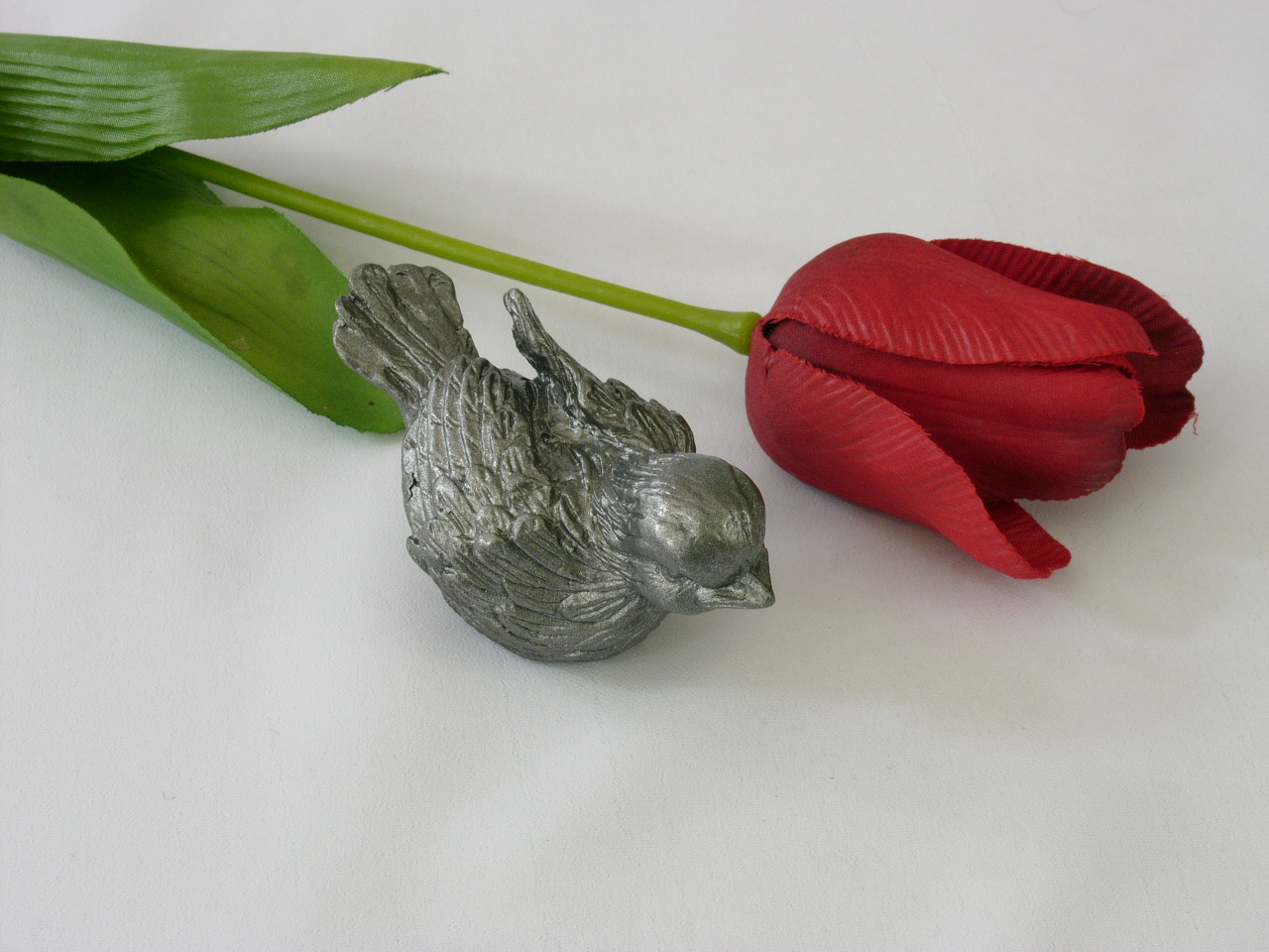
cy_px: 476
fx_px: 3299
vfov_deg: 16.4
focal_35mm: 90
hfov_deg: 21.8
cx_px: 634
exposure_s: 1/3.2
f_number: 9
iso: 100
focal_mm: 22.5
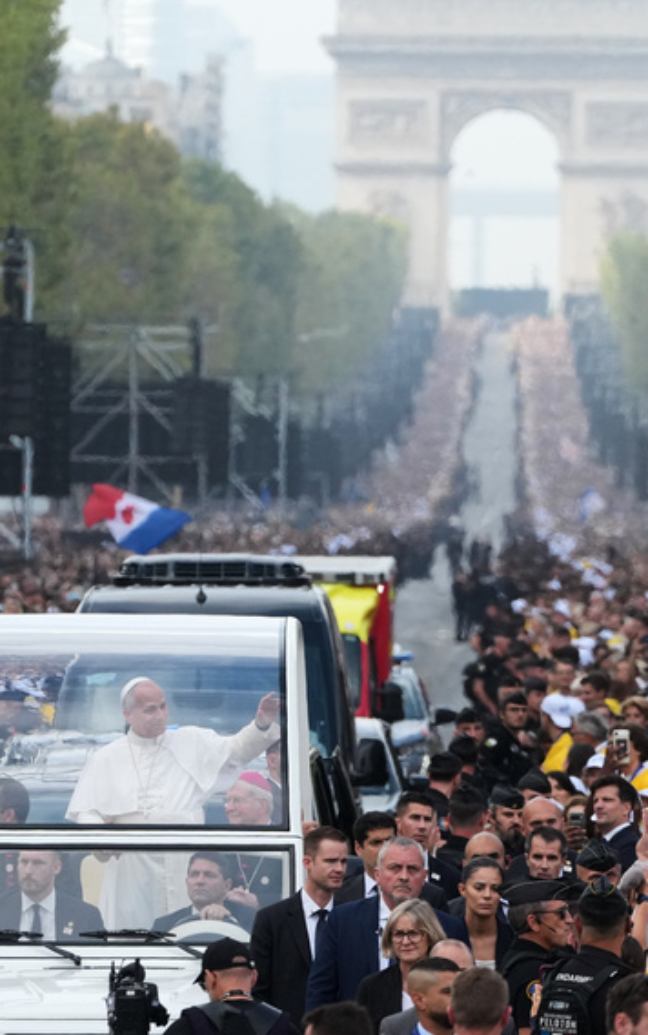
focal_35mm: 550
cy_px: 477
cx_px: 331
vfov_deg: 3.8
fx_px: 15529
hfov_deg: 2.4
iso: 1250
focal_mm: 300
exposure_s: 1/2000
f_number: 7.1
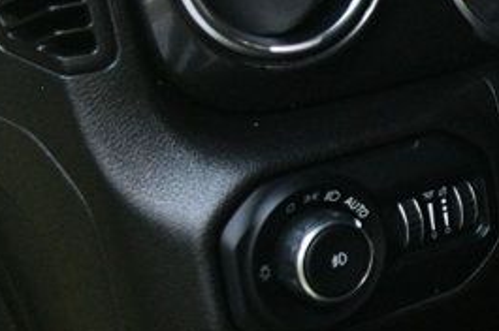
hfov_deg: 15.4
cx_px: 877
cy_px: 81
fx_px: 1606
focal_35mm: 116
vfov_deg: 11.8
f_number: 3.5
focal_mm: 20
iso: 3200
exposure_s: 1/80
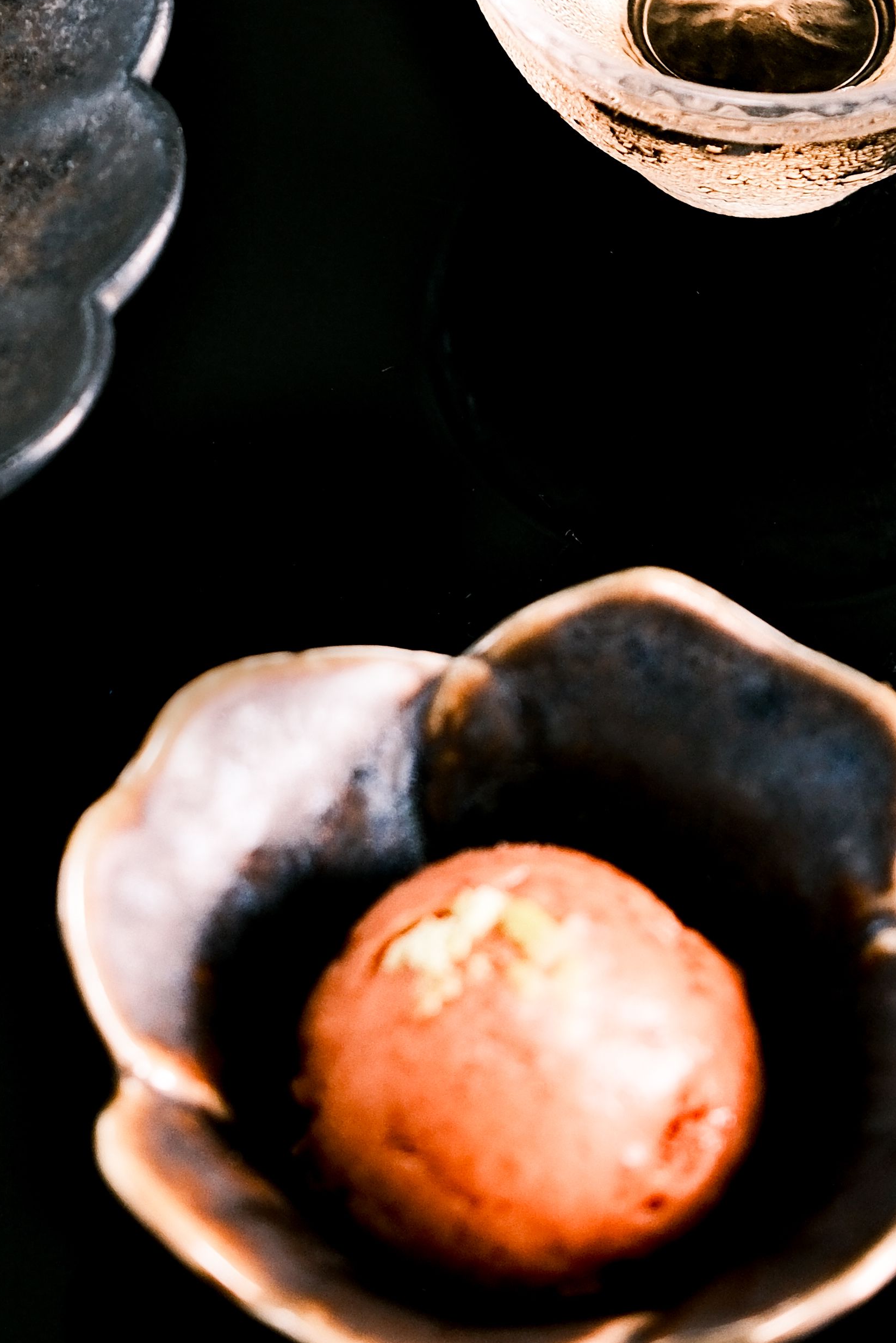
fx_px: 11308
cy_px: 331
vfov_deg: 6.8
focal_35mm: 303
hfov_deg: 4.5
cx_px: 48
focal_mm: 80
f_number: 2.8
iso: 400
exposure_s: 1/100
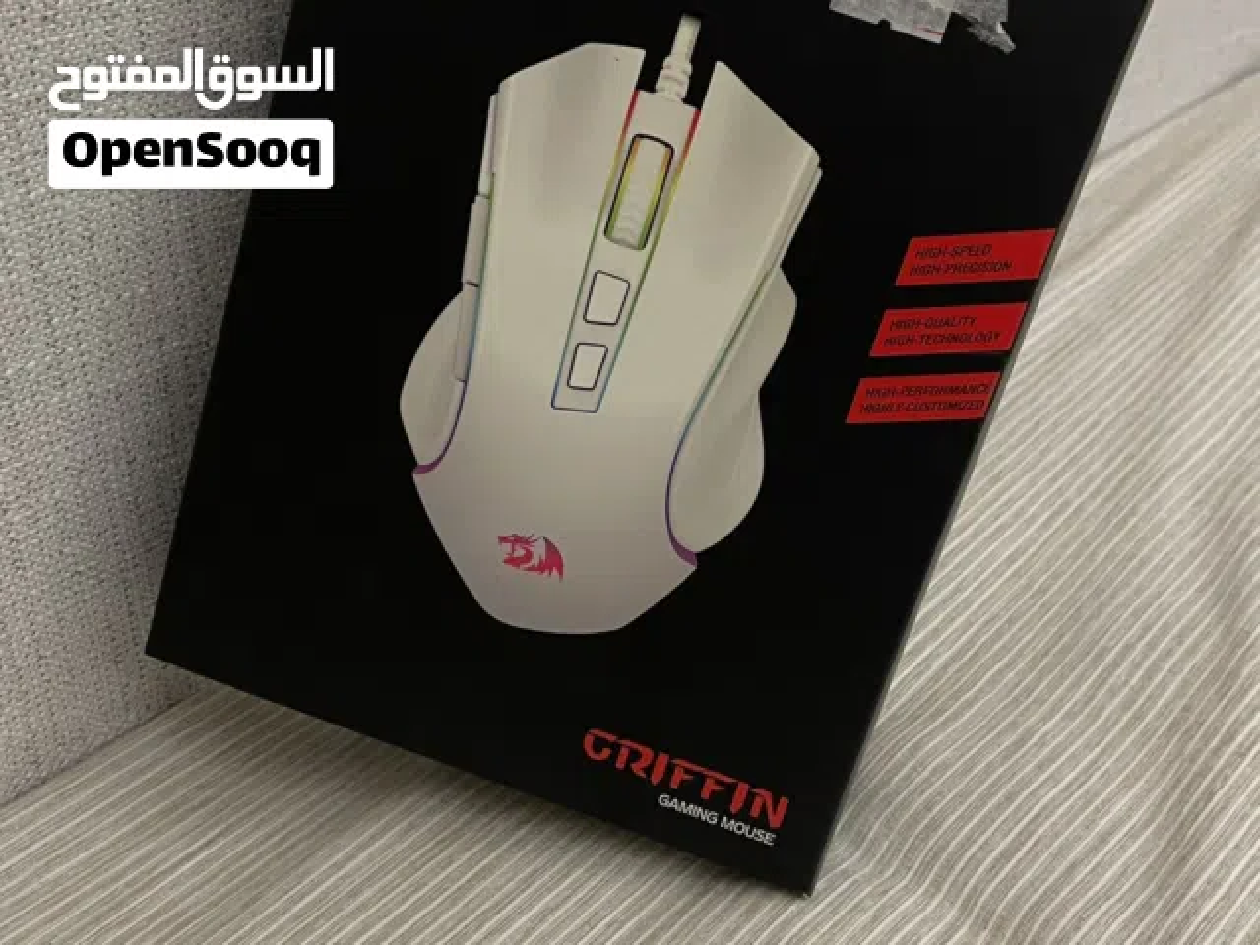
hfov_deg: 67.3
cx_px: 630
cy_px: 472
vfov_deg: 53.1
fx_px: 946
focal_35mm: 26
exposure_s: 1/50
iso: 160
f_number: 1.6
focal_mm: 4.2
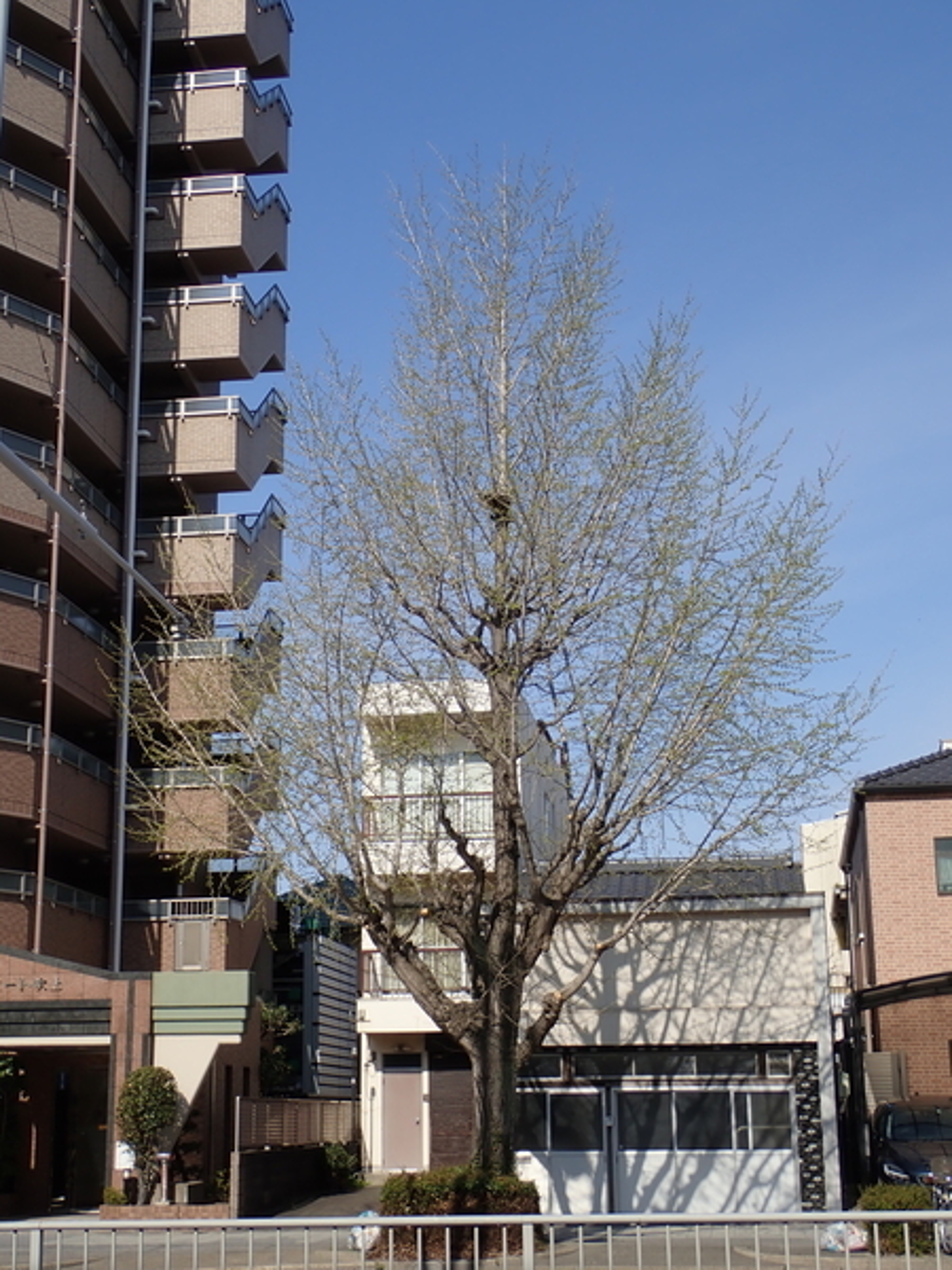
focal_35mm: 49
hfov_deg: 29.7
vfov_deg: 38.9
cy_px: 635
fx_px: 1797
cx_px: 476
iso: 100
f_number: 4.5
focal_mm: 8.99
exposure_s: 1/800
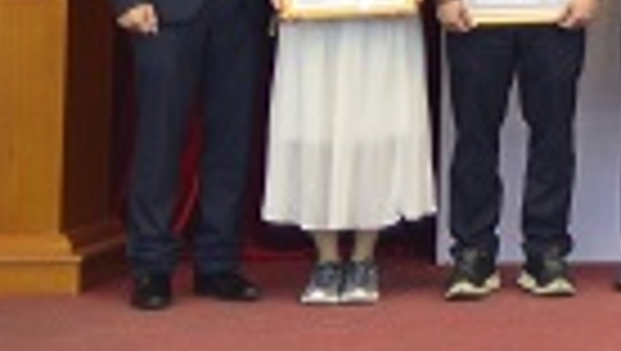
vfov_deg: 6.3
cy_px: -385
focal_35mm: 186
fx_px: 3066
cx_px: 1440
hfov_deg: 10.2
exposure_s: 1/125
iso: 640
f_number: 2.2
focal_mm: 35
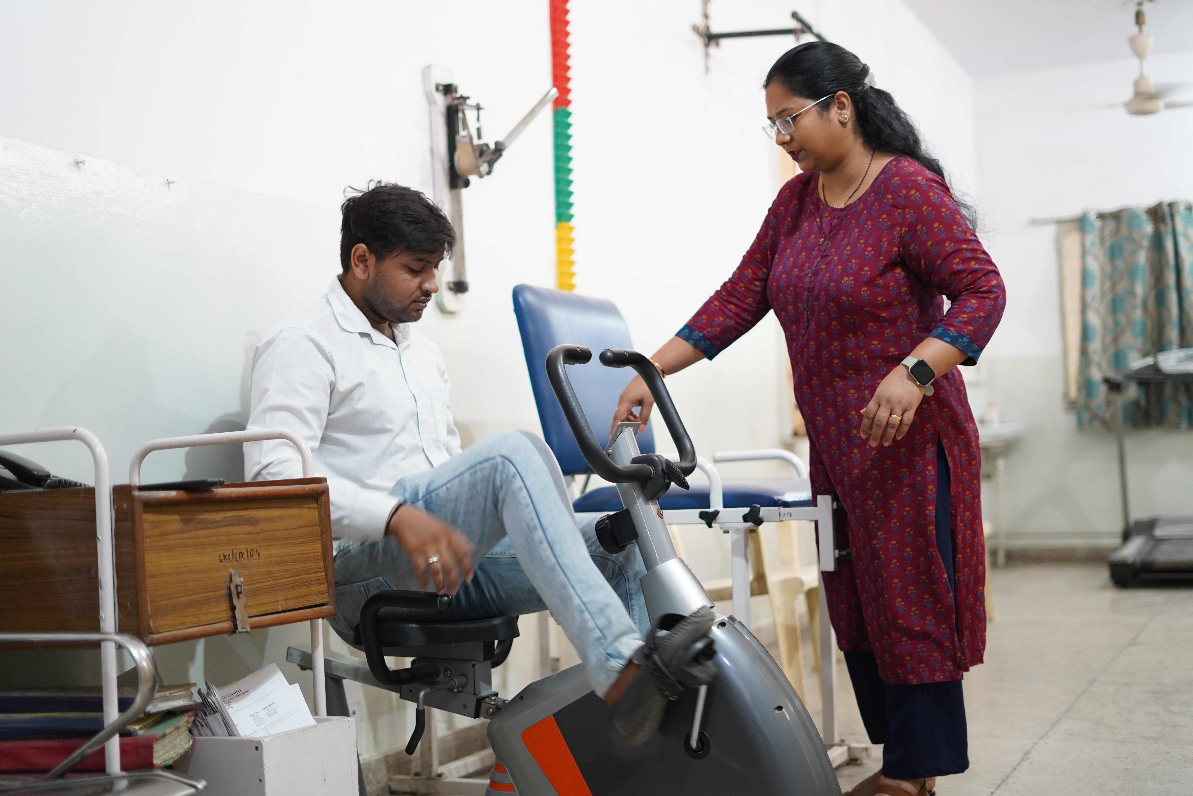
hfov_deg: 39.6
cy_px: 398
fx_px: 1657
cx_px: 596
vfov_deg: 27.0
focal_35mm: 50
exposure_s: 1/60
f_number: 1.8
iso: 2000
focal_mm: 50
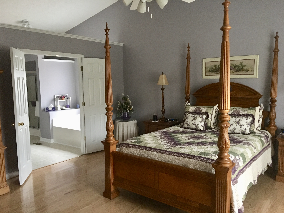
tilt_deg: -4.8
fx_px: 238
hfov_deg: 61.7
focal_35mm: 29
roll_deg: +1.6
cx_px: 142
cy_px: 106
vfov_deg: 48.2
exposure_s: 1/4
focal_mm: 4.15
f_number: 2.2
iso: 80
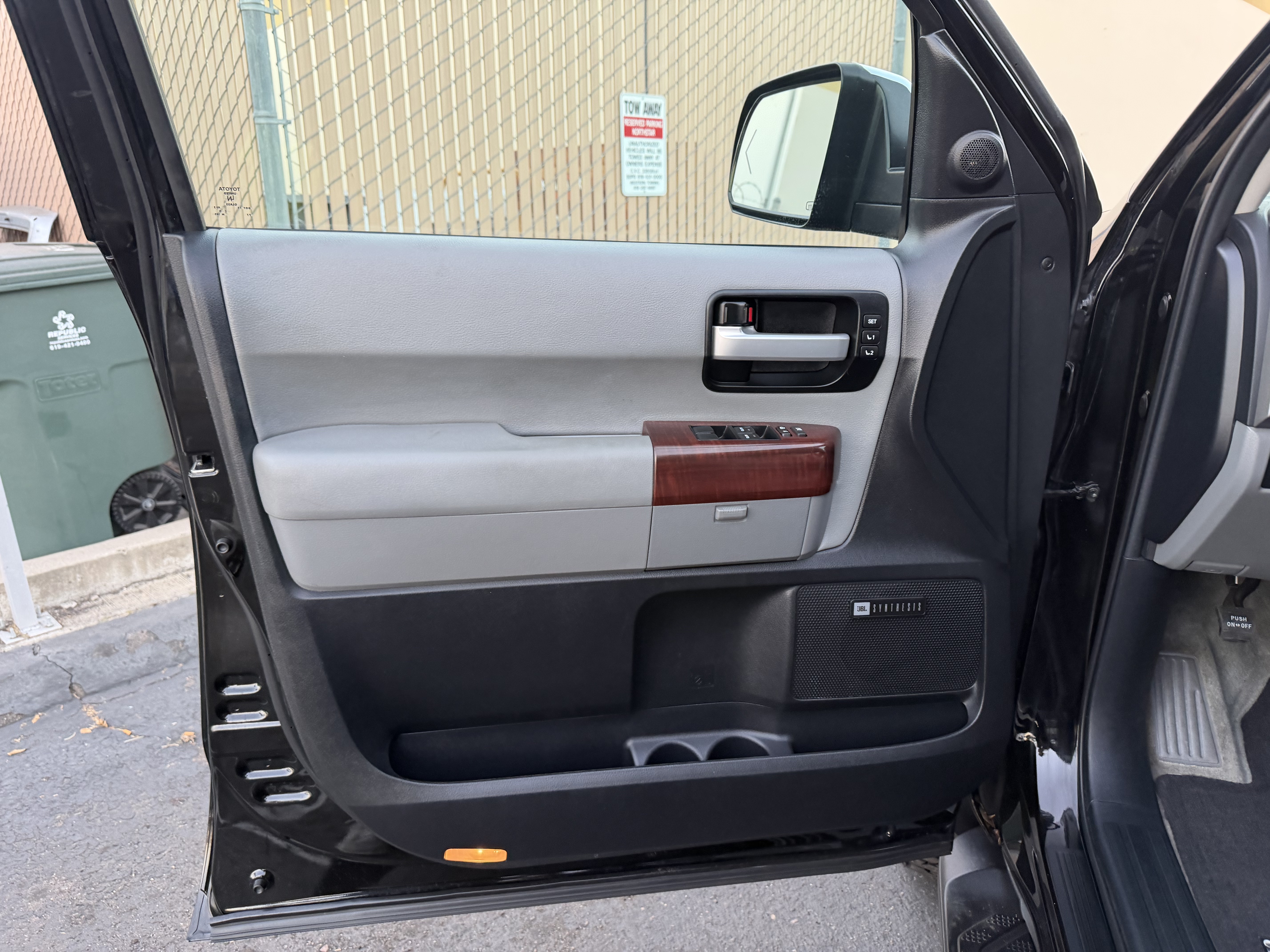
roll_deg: +0.4
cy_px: 476
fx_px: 881
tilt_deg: -17.4
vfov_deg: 56.8
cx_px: 635
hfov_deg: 71.6
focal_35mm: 24
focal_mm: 6.76
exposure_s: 1/60
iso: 250
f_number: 1.78
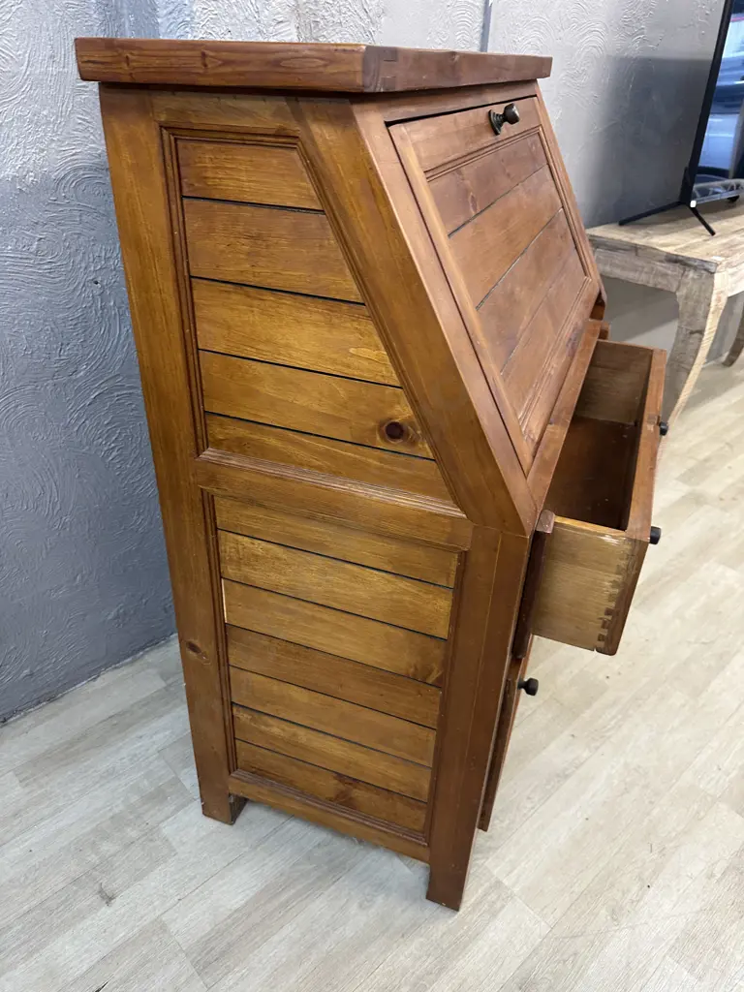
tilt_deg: -28.1
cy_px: 496
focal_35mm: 24
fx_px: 688
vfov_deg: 71.6
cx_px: 372
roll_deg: -3.8
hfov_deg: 56.8
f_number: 1.78
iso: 200
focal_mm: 6.86
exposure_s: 1/50
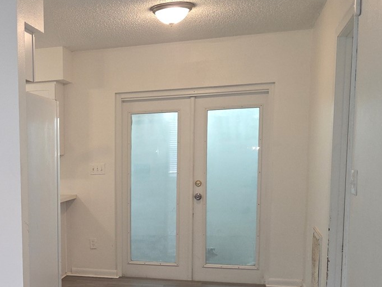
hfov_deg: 33.3
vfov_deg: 26.6
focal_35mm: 54
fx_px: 596
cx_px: 22
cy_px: 221
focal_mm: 5.4
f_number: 1.8
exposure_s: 1/60
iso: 100
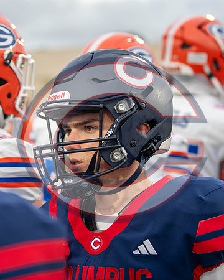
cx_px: 77
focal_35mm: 105
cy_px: 131
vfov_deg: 18.3
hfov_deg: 14.7
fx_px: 869
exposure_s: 1/1000
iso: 1600
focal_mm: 70
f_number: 2.8
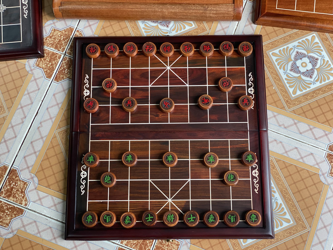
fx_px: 500
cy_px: 125
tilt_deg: -75.3
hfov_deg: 36.8
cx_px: 166
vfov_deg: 28.0
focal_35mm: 52
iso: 125
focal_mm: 6
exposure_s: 1/122
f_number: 2
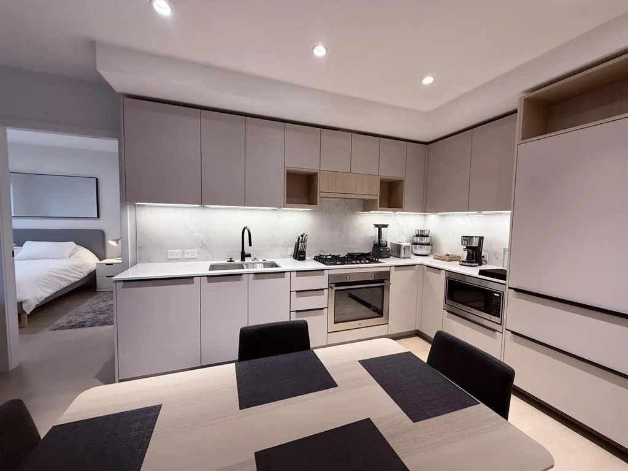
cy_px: 236
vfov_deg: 85.7
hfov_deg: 102.1
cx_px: 314
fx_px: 254
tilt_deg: -3.3
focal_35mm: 14
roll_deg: -1.0
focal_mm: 2.22
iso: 250
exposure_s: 1/120
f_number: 2.2
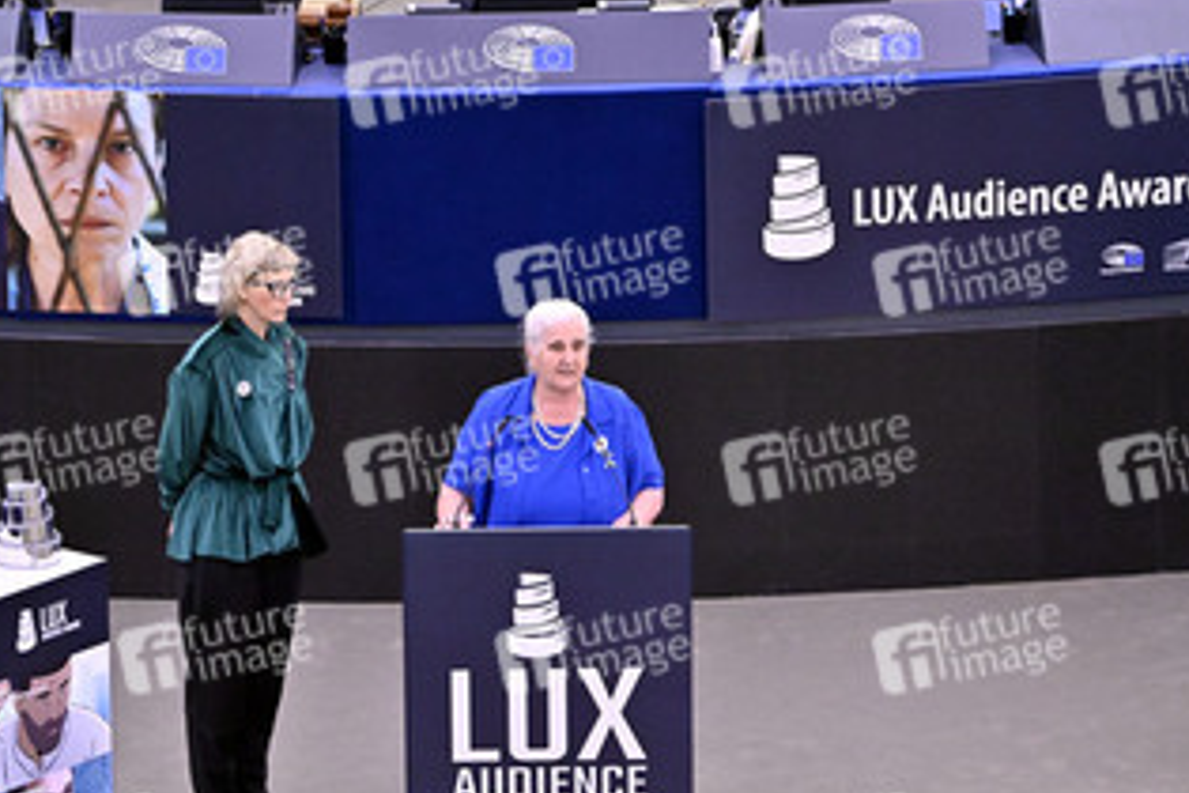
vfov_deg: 4.4
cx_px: 493
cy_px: 555
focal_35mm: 315
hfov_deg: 6.5
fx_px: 10403
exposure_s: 1/500
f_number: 5.3
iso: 6400
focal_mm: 220
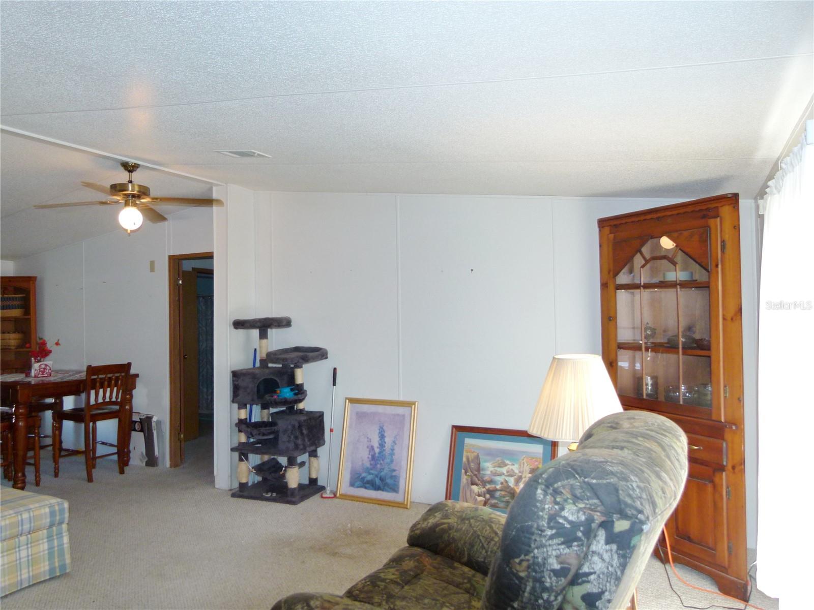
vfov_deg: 54.9
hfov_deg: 69.4
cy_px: 305
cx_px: 407
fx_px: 588
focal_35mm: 25
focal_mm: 4.5
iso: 100
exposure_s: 1/50
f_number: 2.8
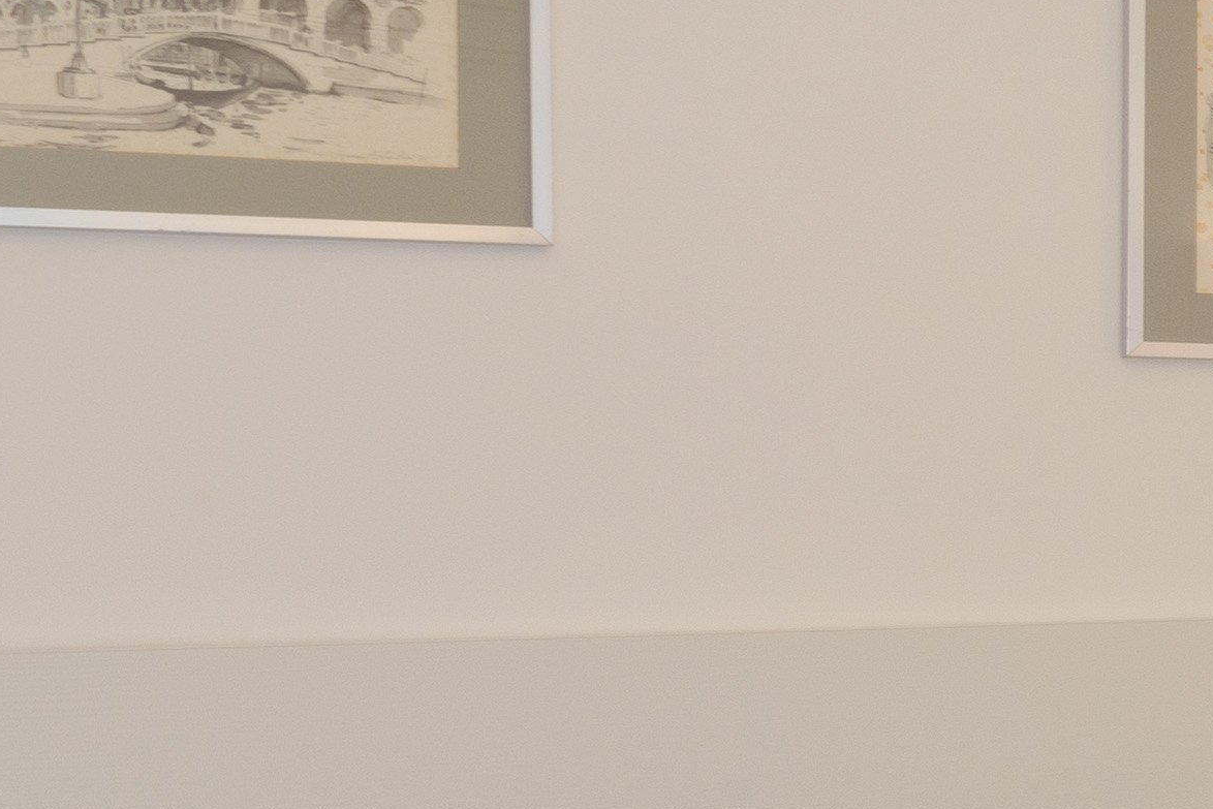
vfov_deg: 14.9
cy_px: 507
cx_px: 2822
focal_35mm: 92
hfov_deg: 14.9
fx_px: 3100
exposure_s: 1/13
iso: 100
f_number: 8
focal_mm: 12
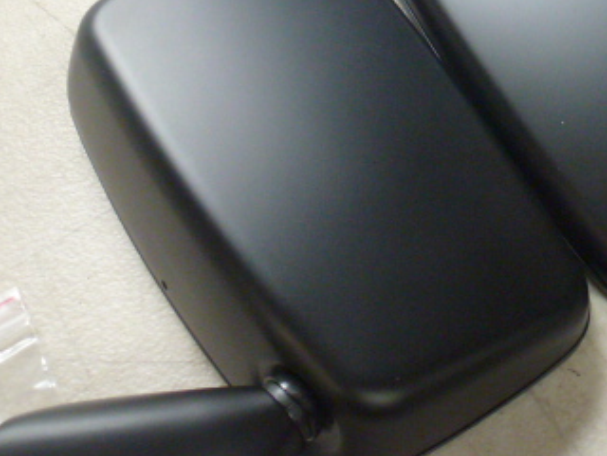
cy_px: 236
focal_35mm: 48
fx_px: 842
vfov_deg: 30.3
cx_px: 512
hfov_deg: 37.7
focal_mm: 4.3
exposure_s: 1/60
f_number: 3.3
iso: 400
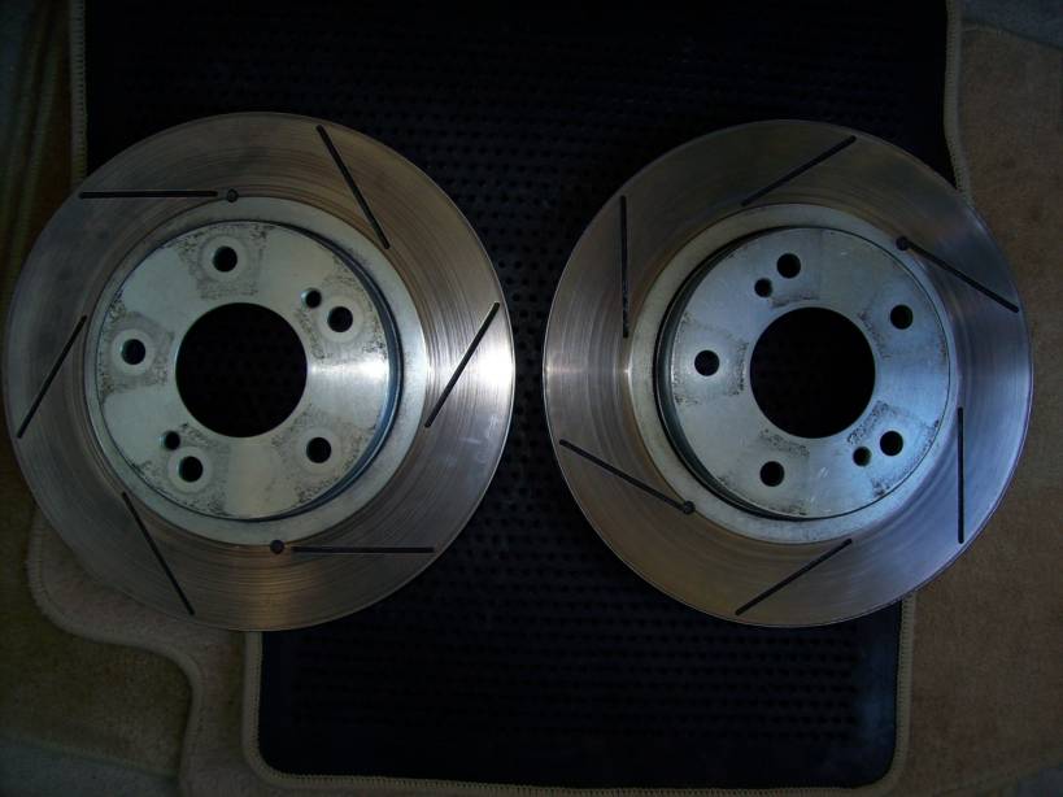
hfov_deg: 51.4
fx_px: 1105
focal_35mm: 36
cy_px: 398
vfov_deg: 39.6
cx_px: 532
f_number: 2.7
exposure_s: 1/64
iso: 80
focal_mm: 6
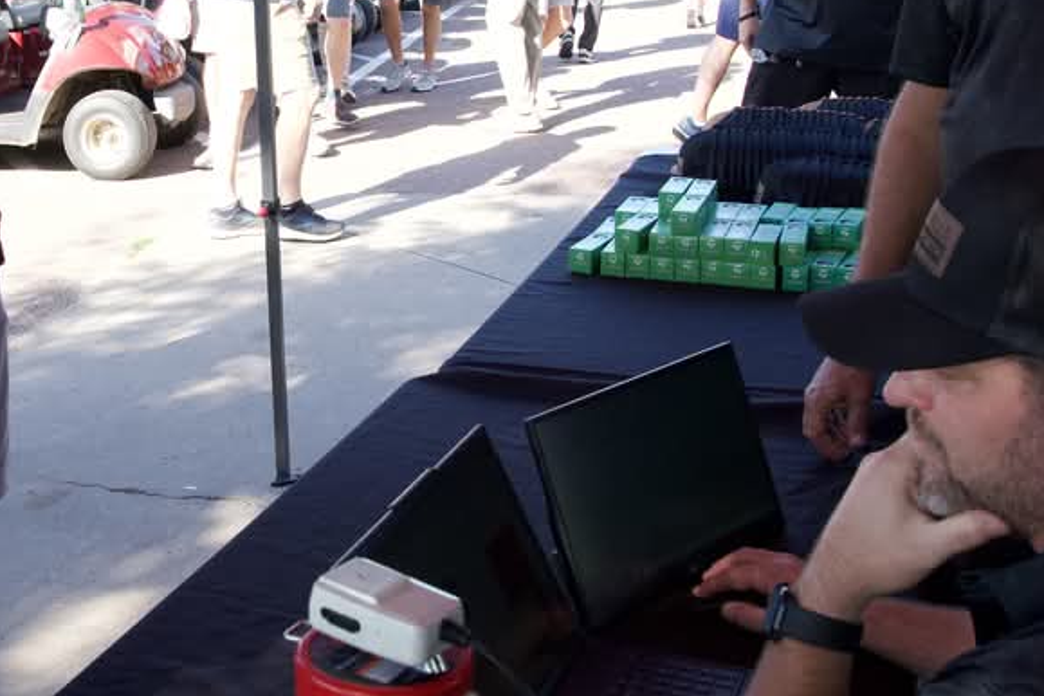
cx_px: 326
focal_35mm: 56
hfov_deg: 35.2
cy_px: 236
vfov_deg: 24.1
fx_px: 1624
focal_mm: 18
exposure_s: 1/350
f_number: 8
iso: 1250
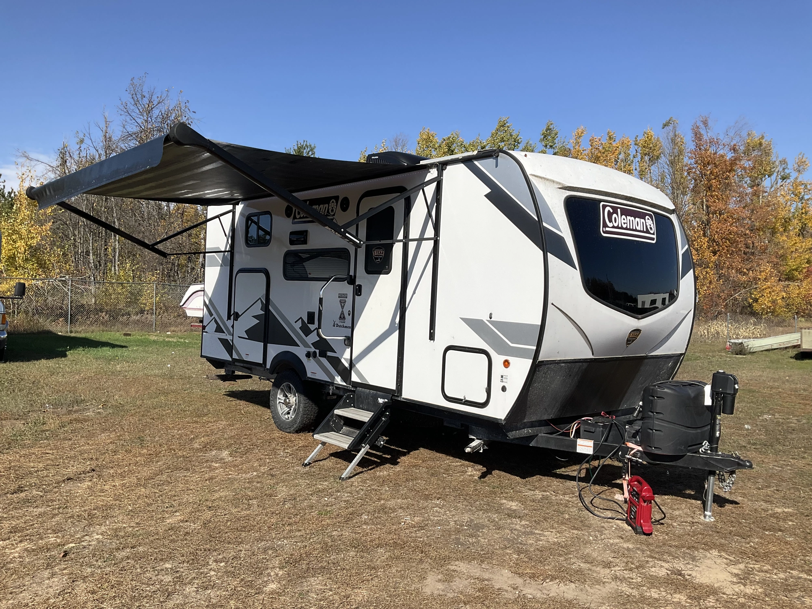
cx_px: 406
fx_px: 680
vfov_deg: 48.2
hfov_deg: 61.7
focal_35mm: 29
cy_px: 304
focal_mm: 3
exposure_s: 1/2427
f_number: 1.8
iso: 25
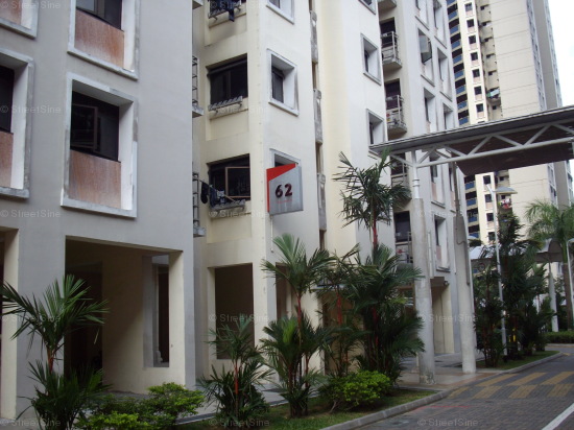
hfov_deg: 50.2
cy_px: 215
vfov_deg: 38.6
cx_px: 287
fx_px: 613
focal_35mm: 37
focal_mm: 6.2
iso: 80
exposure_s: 1/50
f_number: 5.6
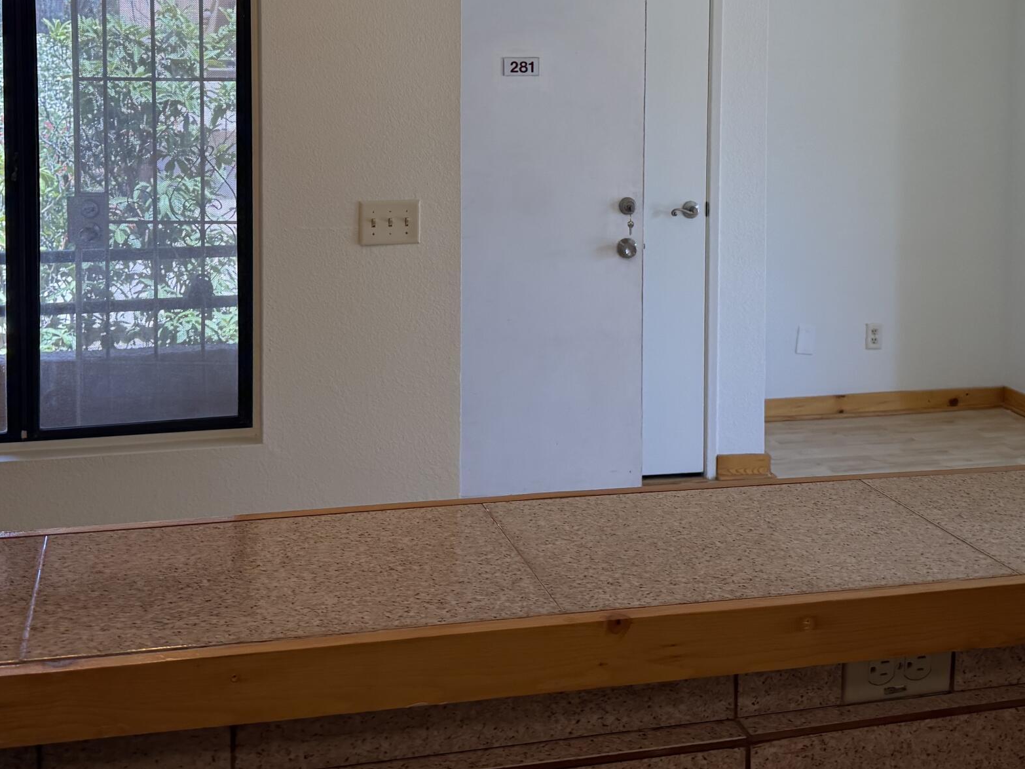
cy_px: 148
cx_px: 489
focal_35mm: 46
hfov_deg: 41.2
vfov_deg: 30.7
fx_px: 1362
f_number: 1.78
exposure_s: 1/333
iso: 125
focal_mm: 6.76
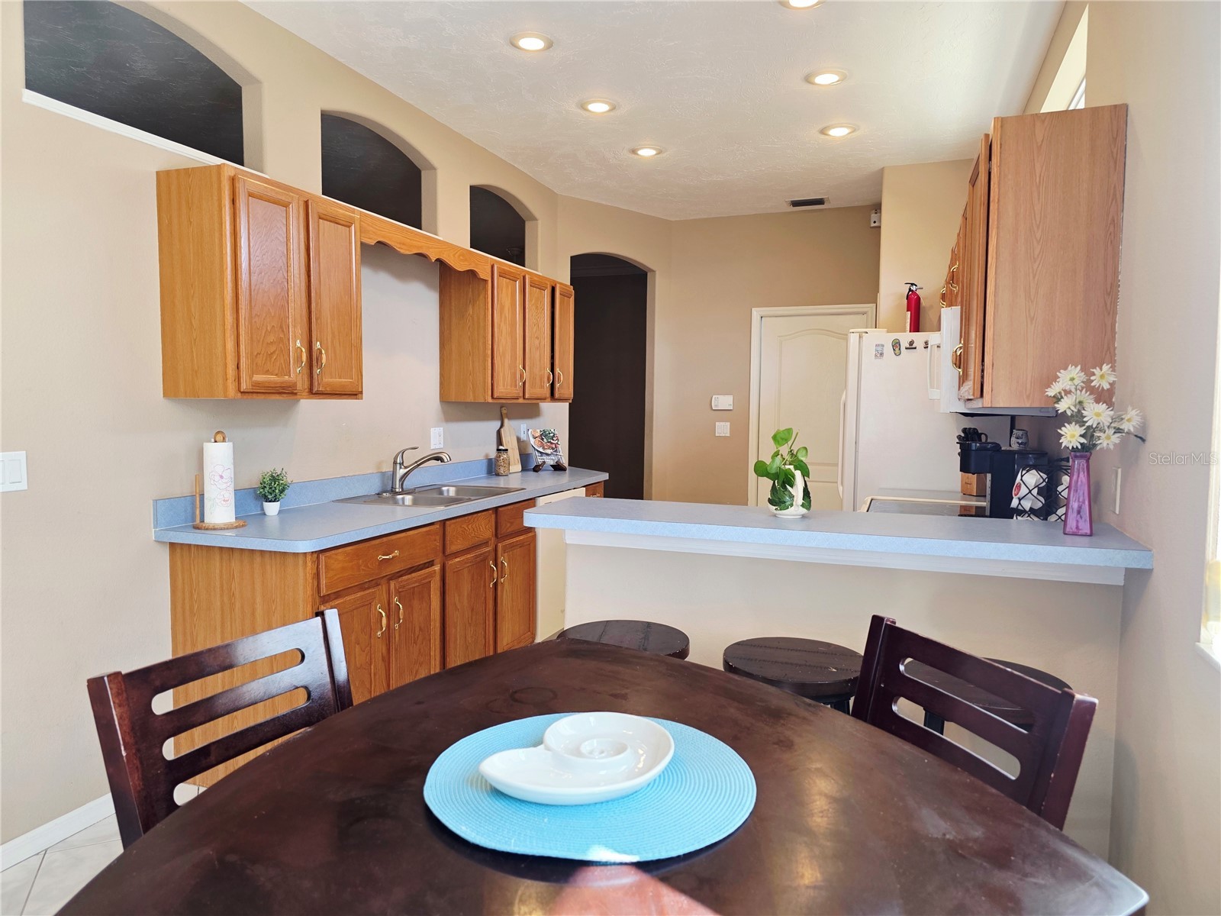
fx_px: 811
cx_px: 610
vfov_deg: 58.9
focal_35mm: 23
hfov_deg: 73.9
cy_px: 458
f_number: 1.7
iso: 100
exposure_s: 1/120
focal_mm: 6.3
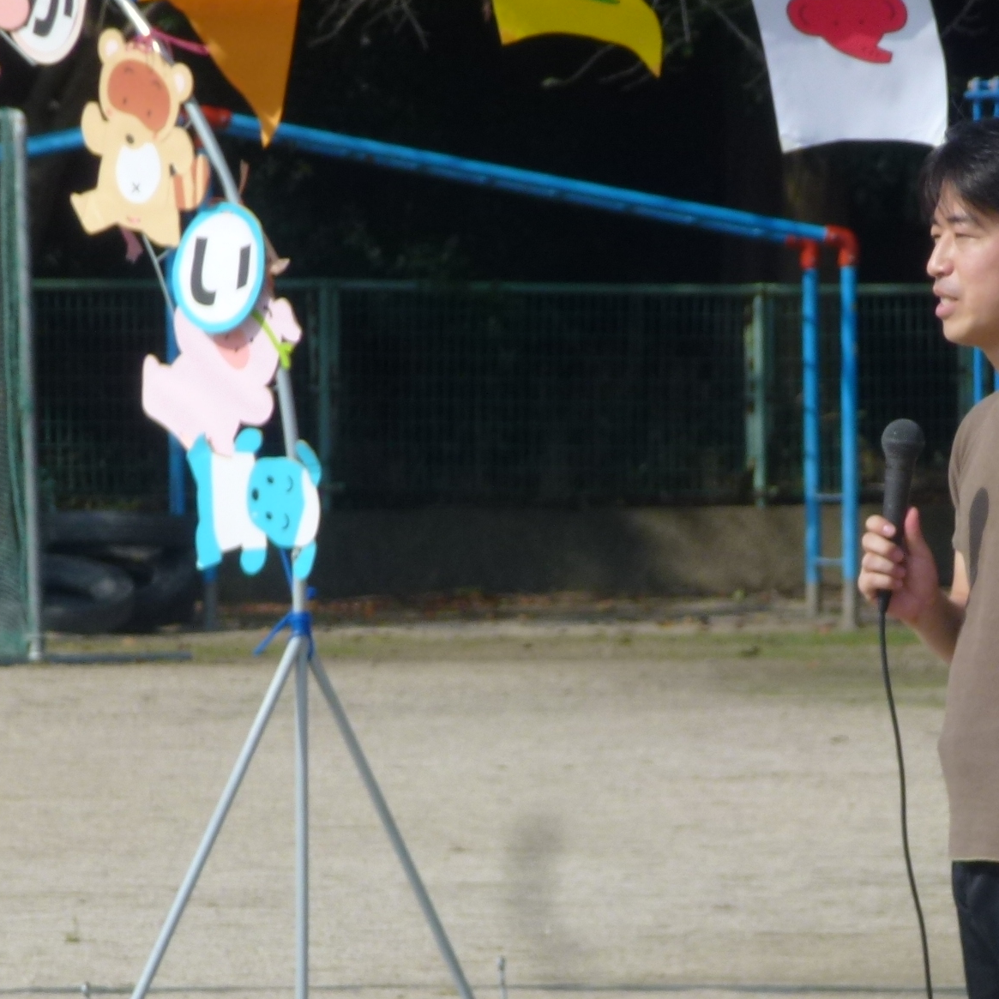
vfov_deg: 2.8
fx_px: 20733
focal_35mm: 635
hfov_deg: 2.8
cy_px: 744
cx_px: 716
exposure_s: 1/640
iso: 100
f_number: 5.8
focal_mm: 58.6
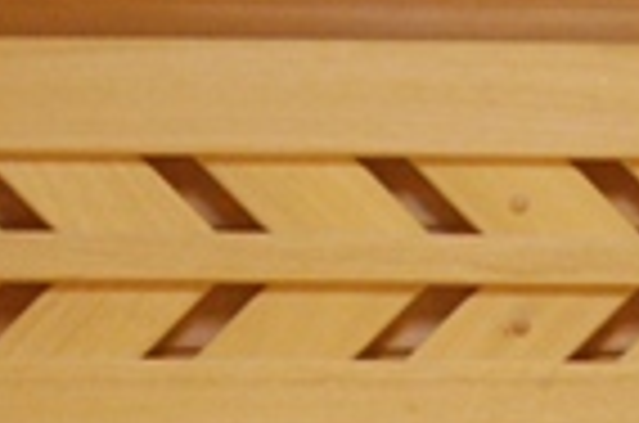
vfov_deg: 5.6
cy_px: 986
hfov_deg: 8.7
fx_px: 4197
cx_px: 608
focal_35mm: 237
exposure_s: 1/1.3
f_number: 18
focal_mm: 28
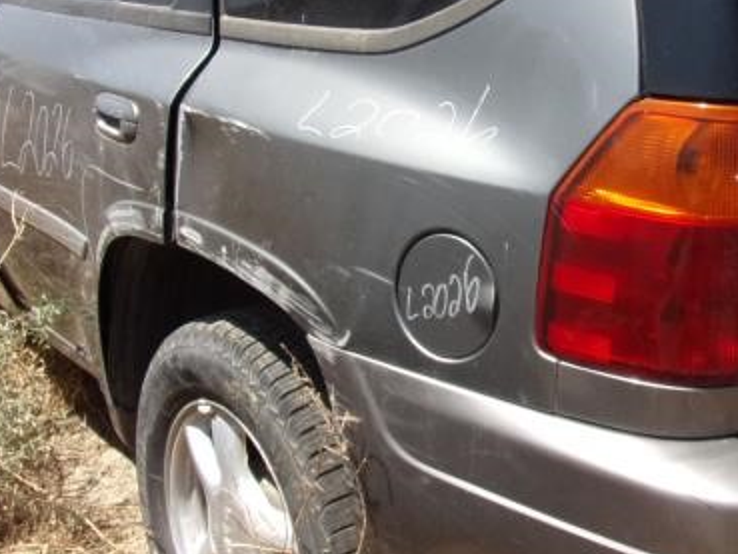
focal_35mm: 52
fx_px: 1109
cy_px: 178
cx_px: 516
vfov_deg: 27.8
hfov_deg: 36.3
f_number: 3.3
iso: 80
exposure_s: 1/800
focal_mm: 4.3
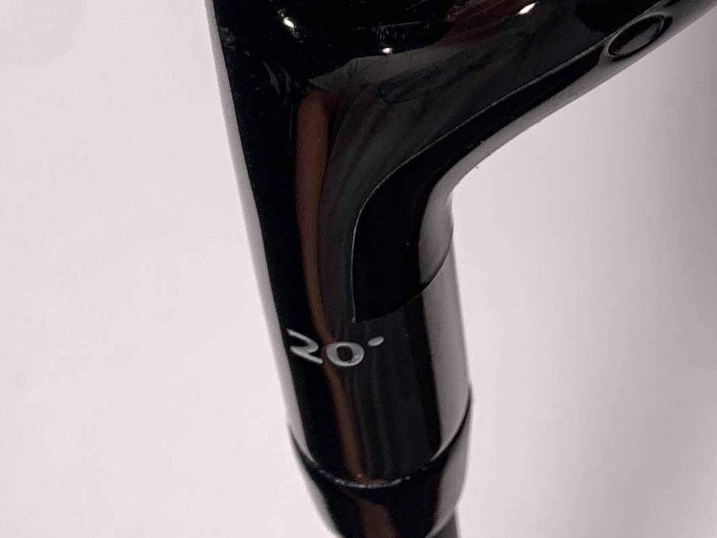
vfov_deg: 13.4
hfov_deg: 19.1
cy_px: -472
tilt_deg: -66.9
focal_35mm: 98
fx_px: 2029
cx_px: 822
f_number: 1.8
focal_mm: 4.25
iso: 25
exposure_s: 1/159
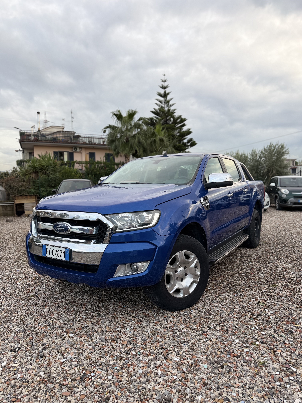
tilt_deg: -4.0
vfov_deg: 71.6
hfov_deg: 56.8
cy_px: 202
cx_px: 151
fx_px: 279
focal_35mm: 24
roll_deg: +1.0
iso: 64
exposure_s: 1/234
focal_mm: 6.76
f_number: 1.78
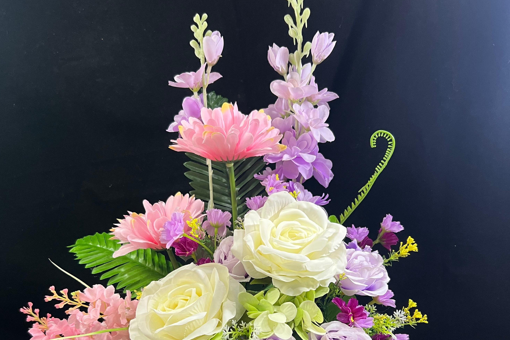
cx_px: 251
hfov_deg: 51.9
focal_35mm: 37
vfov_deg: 35.4
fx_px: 524
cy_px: 242
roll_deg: +1.0
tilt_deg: -19.7
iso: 125
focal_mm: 5.7
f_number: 1.5
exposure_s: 1/50
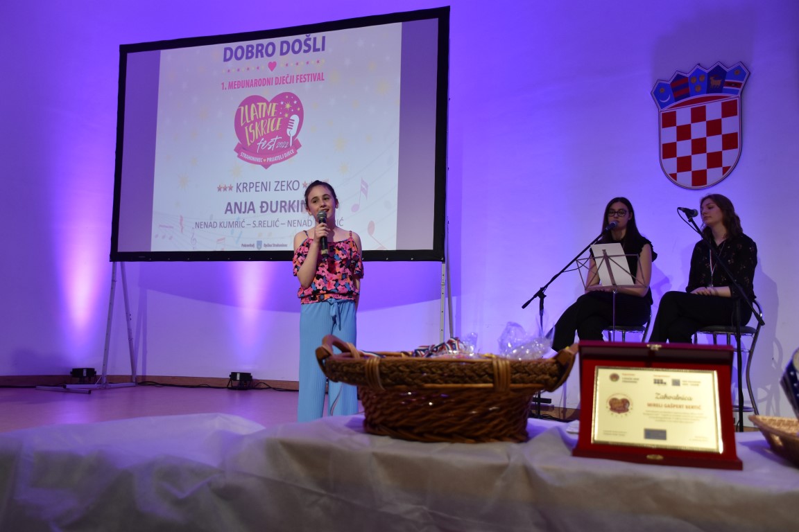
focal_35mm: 30
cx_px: 400
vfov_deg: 43.6
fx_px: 666
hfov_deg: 61.9
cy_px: 266
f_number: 3.5
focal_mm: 20
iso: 800
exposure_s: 1/200
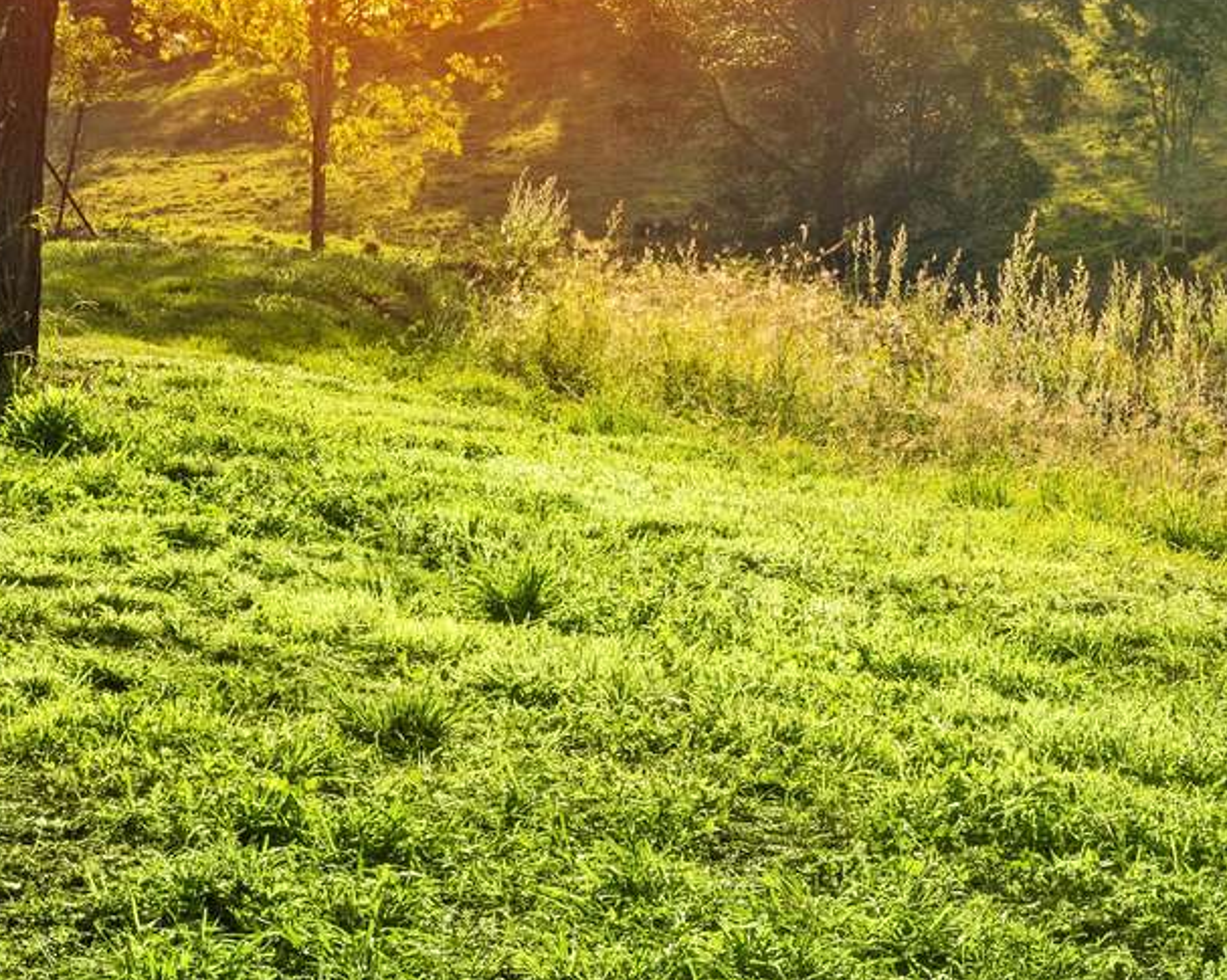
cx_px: 908
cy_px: 295
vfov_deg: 15.2
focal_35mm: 101
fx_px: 3666
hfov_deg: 18.9
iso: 250
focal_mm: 34
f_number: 9
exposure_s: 1/320
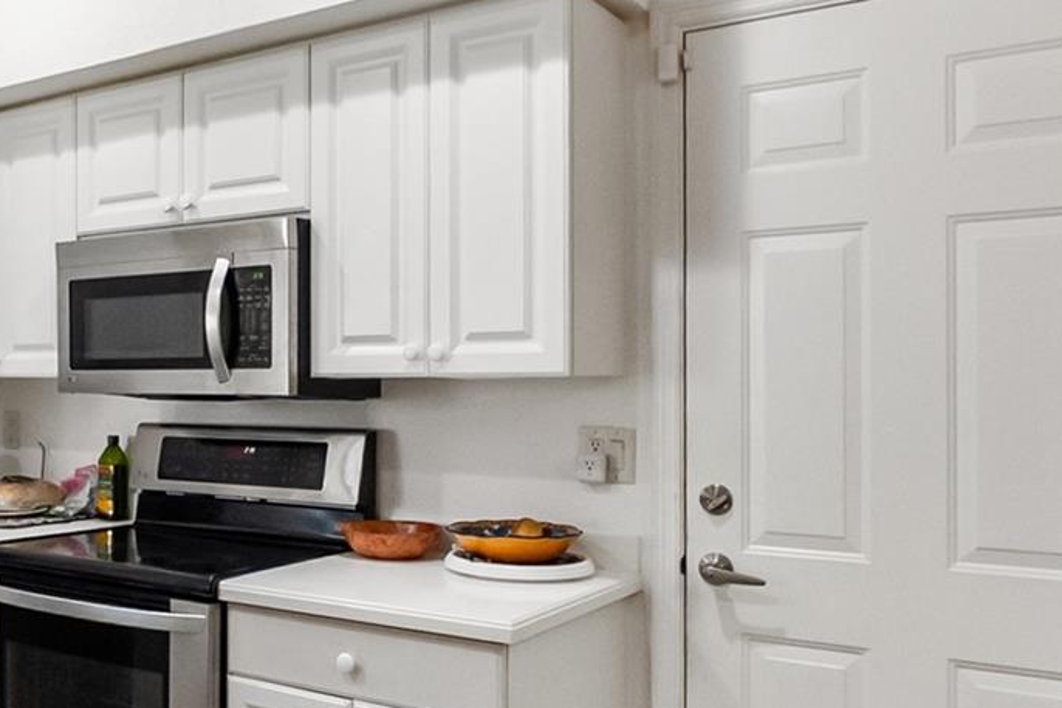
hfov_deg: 51.6
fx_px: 1032
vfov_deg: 37.3
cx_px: 240
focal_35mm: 35
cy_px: 492
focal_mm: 10
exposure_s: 1/250
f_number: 4
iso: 1600
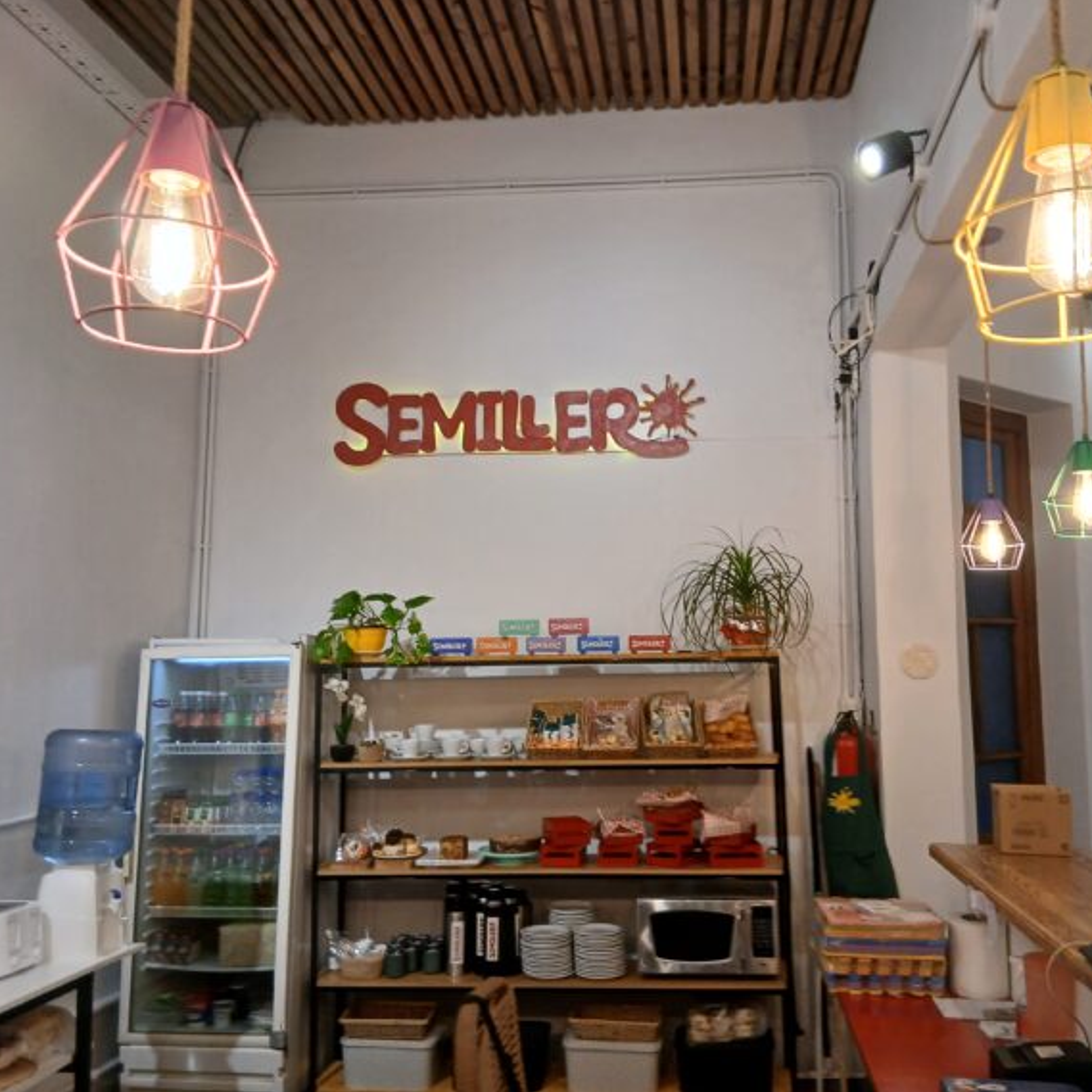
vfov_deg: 52.5
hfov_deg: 52.5
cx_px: 597
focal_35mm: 31
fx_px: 1106
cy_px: 541
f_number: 1.8
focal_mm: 3.98
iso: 160
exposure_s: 1/50
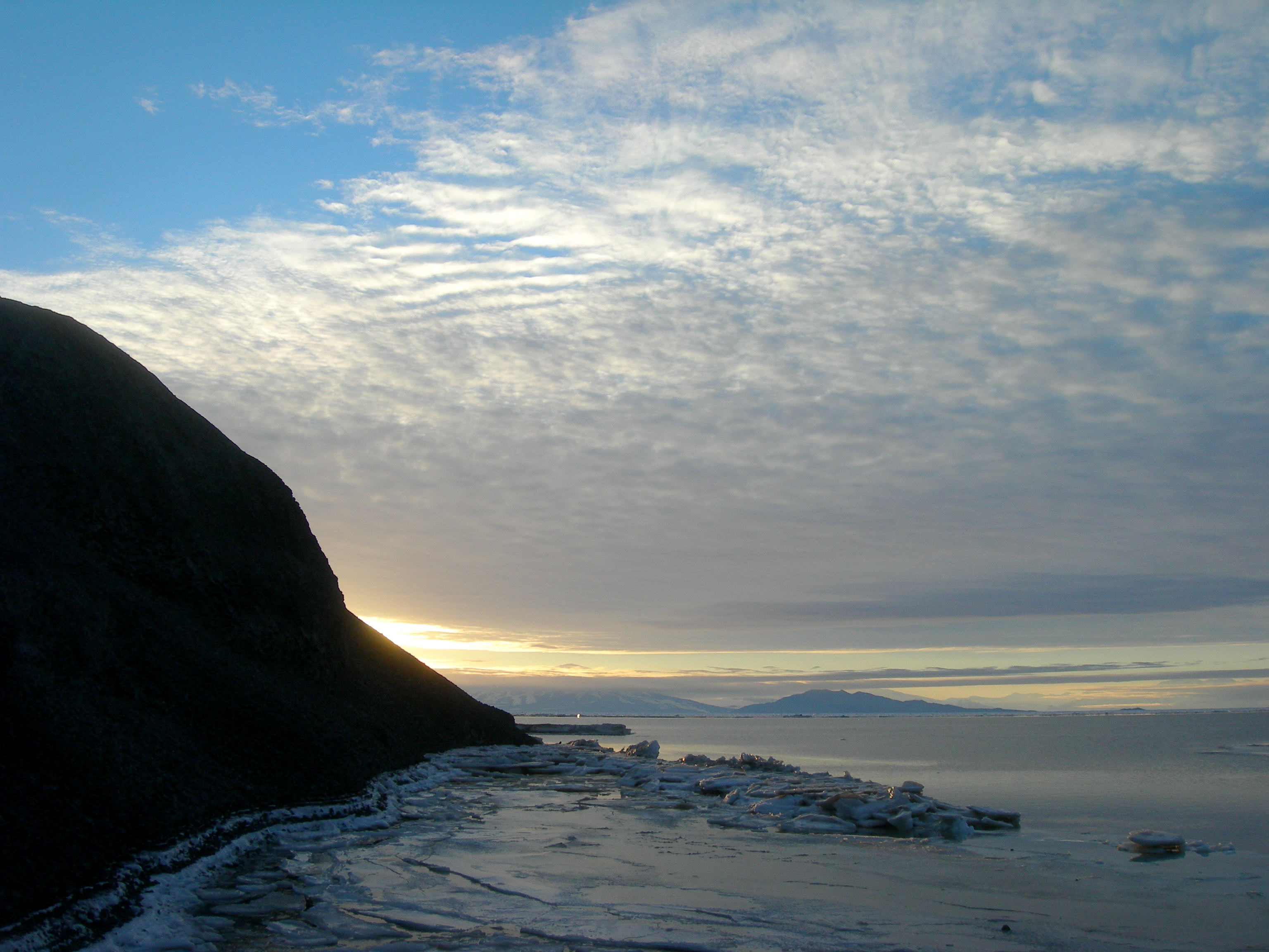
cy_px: 476
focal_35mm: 38
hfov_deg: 49.0
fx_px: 1393
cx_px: 634
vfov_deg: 37.7
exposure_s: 1/300
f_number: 4.8
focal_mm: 7.8
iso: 50
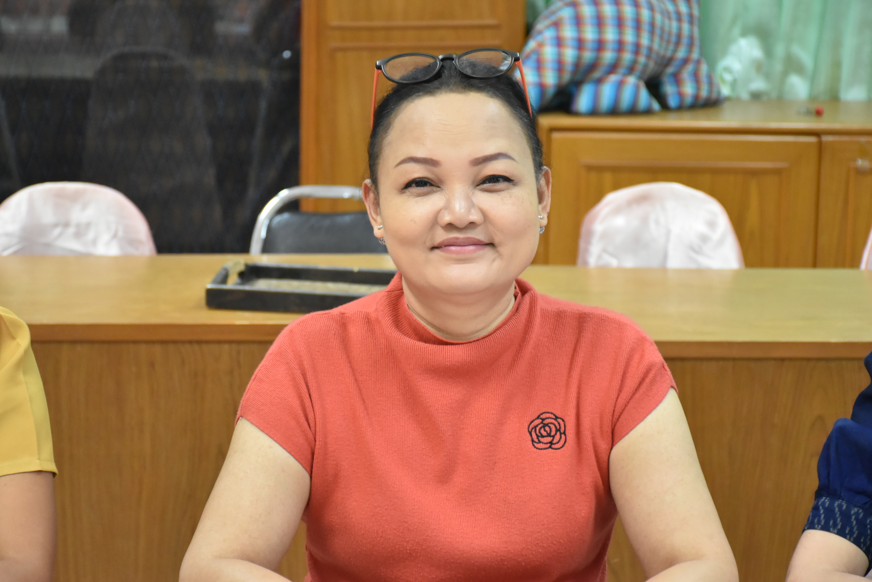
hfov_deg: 19.5
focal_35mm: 105
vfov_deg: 13.0
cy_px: 291
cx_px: 436
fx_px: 2543
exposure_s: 1/100
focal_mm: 70
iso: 3200
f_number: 5
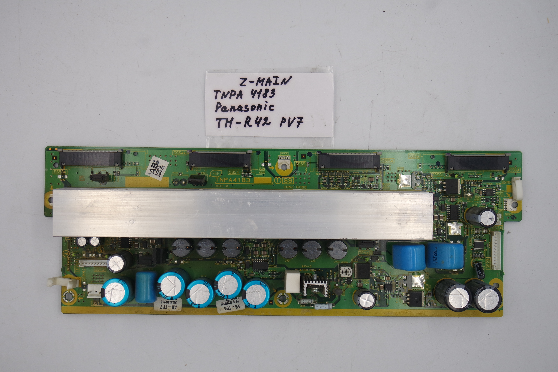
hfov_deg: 41.1
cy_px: 186
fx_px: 744
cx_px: 279
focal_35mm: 48
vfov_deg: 28.1
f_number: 5
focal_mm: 18
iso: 160
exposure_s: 1/125
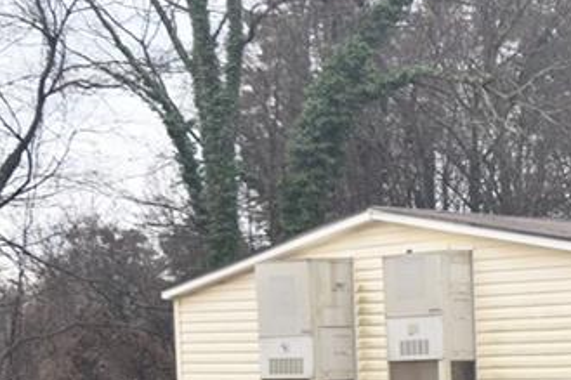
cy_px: 426
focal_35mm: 109
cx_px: 859
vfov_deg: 12.3
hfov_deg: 17.0
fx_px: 1728
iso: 640
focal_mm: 35
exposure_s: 1/200
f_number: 11
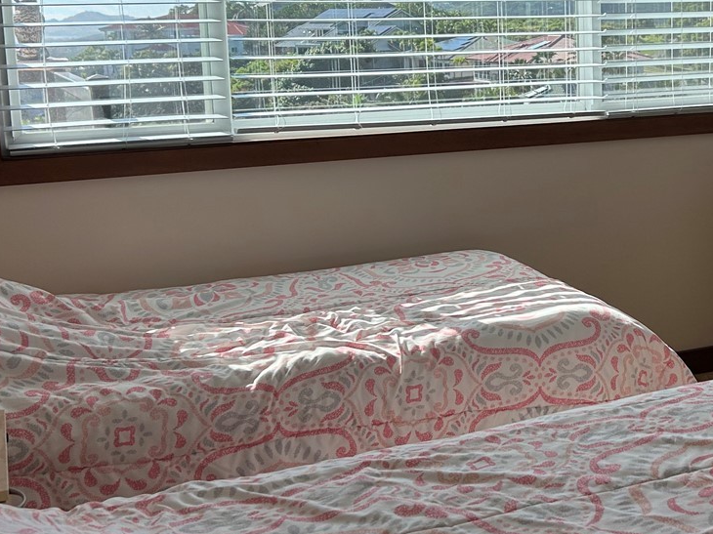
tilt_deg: -8.6
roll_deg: +1.8
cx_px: 574
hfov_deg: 32.8
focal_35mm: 57
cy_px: 174
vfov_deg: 25.5
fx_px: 1174
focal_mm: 5.7
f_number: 1.5
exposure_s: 1/1196
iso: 50
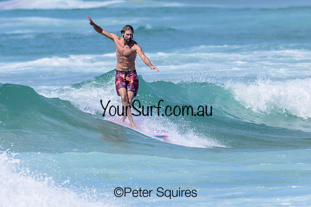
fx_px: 9489
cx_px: 103
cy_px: 114
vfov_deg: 1.3
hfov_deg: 1.9
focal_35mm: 1098
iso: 640
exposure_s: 1/2000
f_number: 11
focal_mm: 800
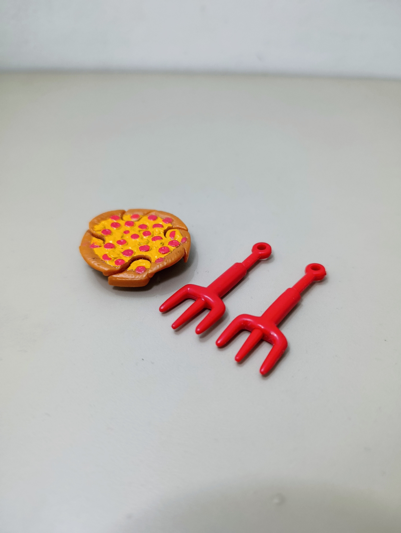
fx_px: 354
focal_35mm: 23
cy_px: 266
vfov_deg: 73.8
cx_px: 200
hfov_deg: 59.0
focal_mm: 6.11
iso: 1190
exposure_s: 1/33.3
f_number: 1.65
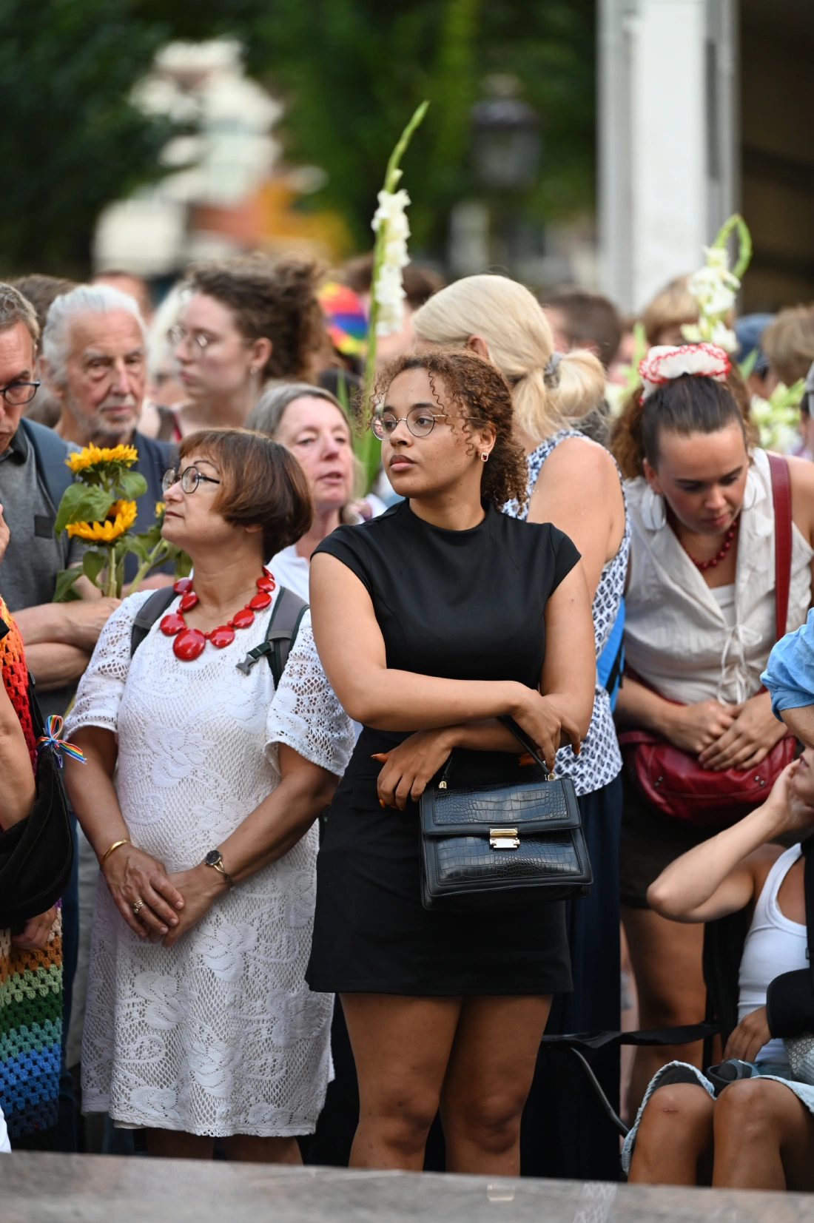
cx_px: 407
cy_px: 612
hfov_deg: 6.9
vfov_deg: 10.3
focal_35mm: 200
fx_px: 6791
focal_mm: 200
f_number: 2.8
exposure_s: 1/320
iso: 400
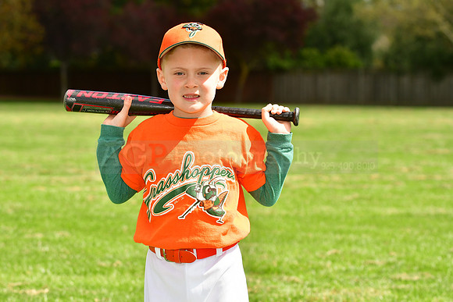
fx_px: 1850
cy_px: 151
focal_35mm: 147
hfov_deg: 14.0
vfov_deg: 9.3
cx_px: 226
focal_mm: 98
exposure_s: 1/640
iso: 200
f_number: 5
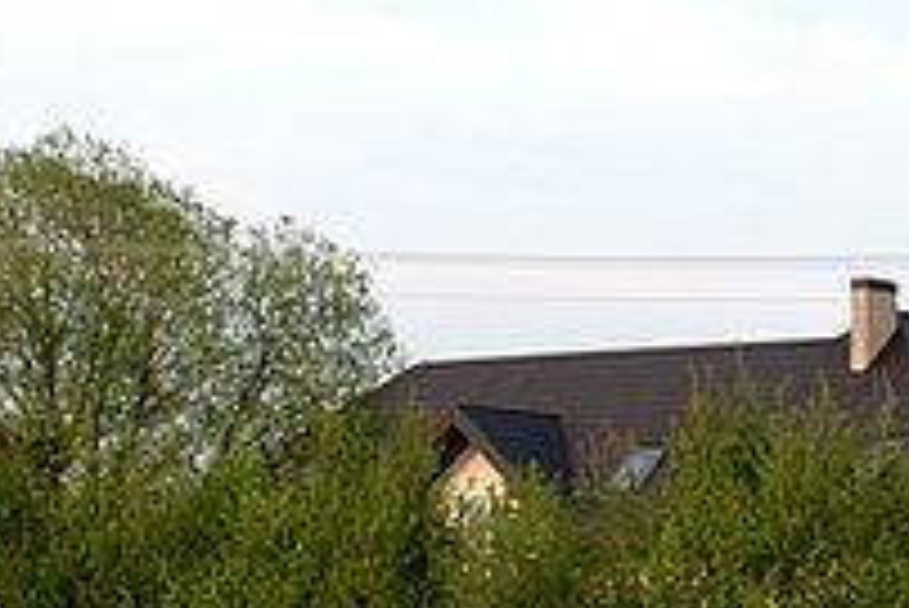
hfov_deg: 11.8
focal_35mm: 174
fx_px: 4397
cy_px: 453
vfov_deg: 7.9
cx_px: 590
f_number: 7.1
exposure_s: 1/80
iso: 100
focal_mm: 26
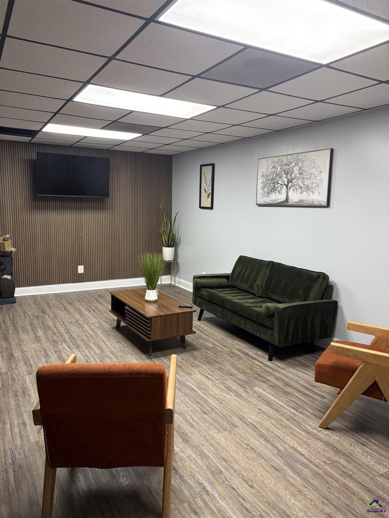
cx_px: 194
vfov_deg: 67.3
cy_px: 259
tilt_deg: -6.9
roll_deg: -1.9
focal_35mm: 26
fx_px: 390
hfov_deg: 53.1
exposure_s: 1/120
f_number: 1.6
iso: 160
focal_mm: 5.96
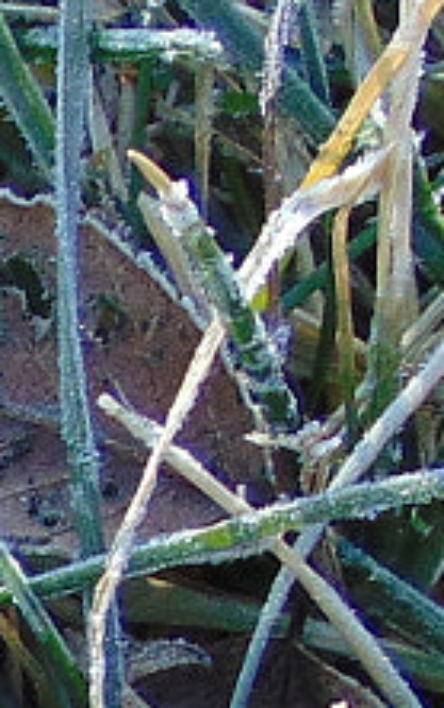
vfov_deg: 6.2
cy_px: 1729
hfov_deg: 3.8
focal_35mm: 321
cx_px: -1437
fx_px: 6207
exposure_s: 1/125
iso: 80
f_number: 3.3
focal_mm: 7.6
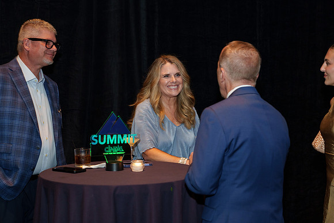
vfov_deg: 21.3
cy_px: 112
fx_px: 594
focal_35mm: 64
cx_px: 167
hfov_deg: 31.4
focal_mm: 64
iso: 1250
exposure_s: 1/80
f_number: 4.5
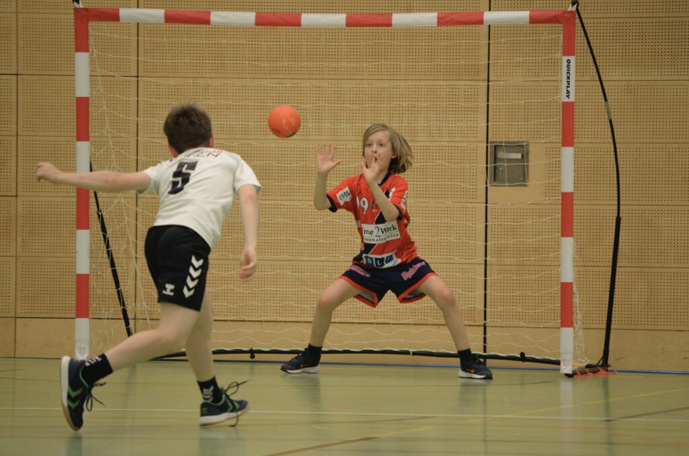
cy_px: 228
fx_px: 5013
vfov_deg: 5.2
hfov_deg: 7.9
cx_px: 344
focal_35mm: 262
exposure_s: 1/500
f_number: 5.3
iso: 1600
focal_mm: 175
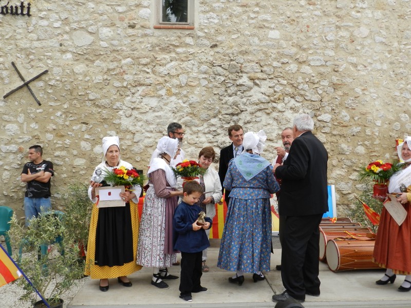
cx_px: 206
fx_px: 380
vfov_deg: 44.2
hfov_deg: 56.8
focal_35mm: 32
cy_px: 154
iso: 160
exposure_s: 1/400
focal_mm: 5.6
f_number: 3.7
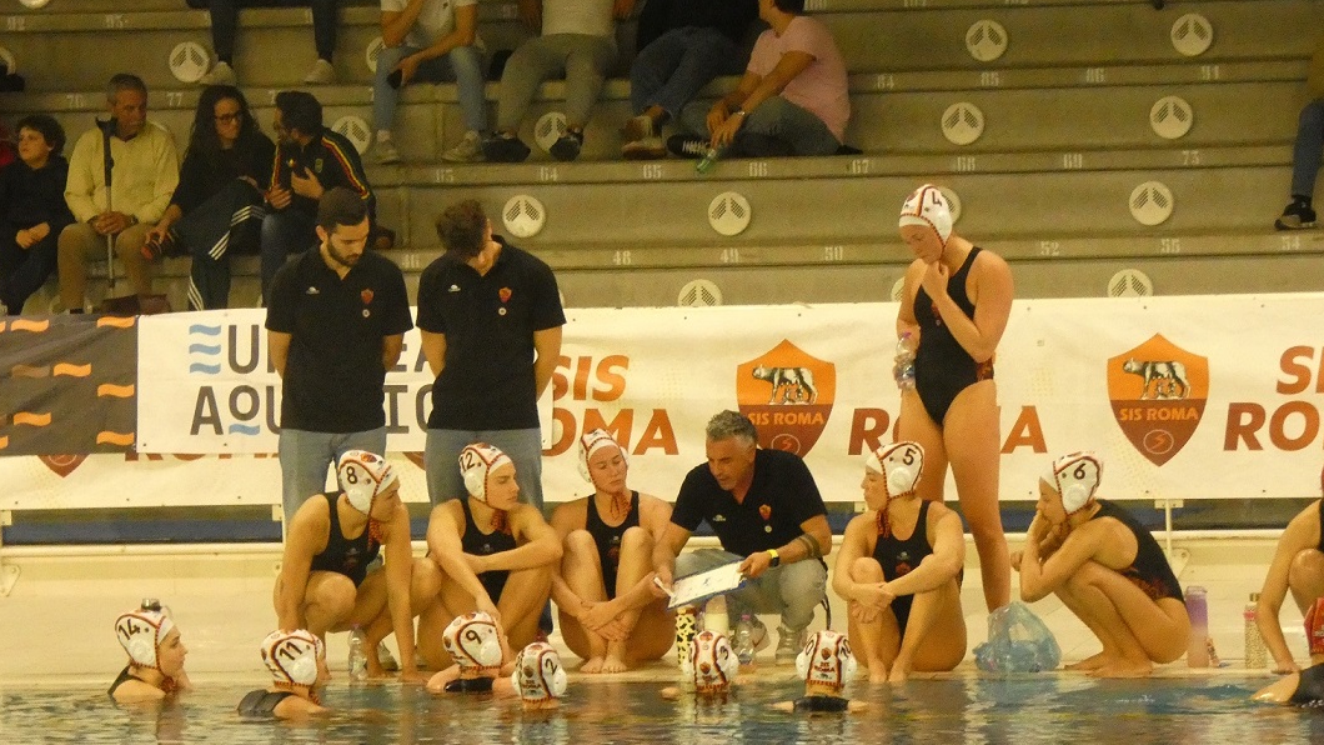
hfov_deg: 10.8
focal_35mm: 199
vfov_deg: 6.1
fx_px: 6986
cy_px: 455
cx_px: 749
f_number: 5.4
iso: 1600
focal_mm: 28.8
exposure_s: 1/50
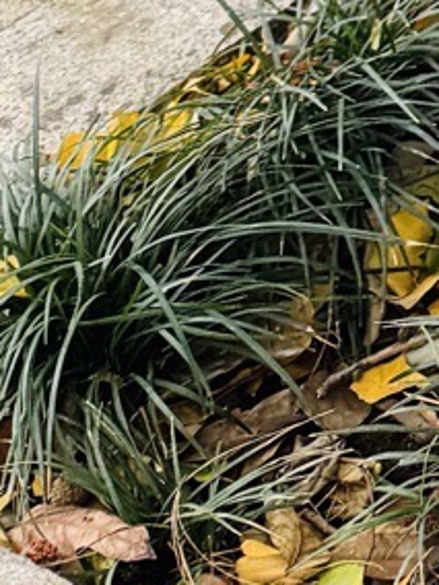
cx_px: 1492
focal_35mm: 173
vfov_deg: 9.8
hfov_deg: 7.2
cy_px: -923
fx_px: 2925
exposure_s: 1/347
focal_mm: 6.76
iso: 80
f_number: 1.78
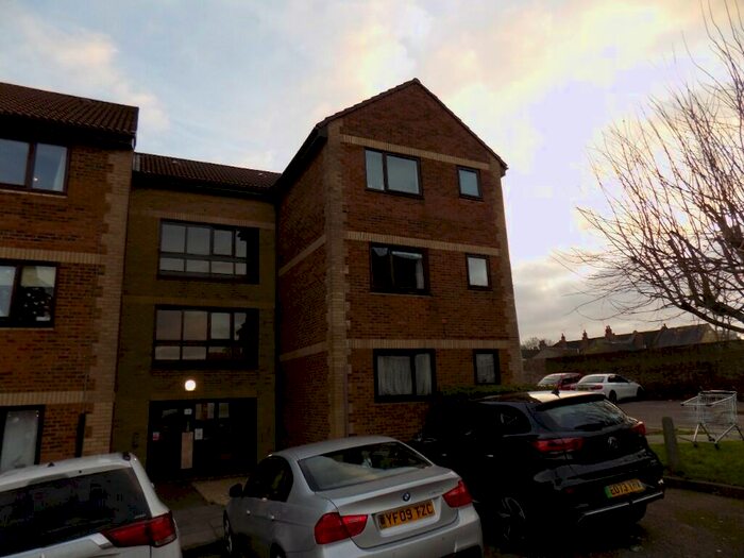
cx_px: 372
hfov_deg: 73.9
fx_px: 494
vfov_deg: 58.9
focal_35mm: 23
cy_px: 279
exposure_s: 1/125
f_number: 3.1
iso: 80
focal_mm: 4
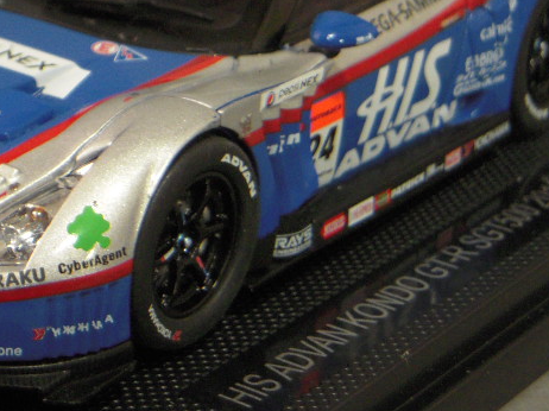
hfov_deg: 12.9
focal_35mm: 153
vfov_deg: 9.7
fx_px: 2425
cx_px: 147
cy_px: 118
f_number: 4.2
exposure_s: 1/15
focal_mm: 12.3
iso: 400
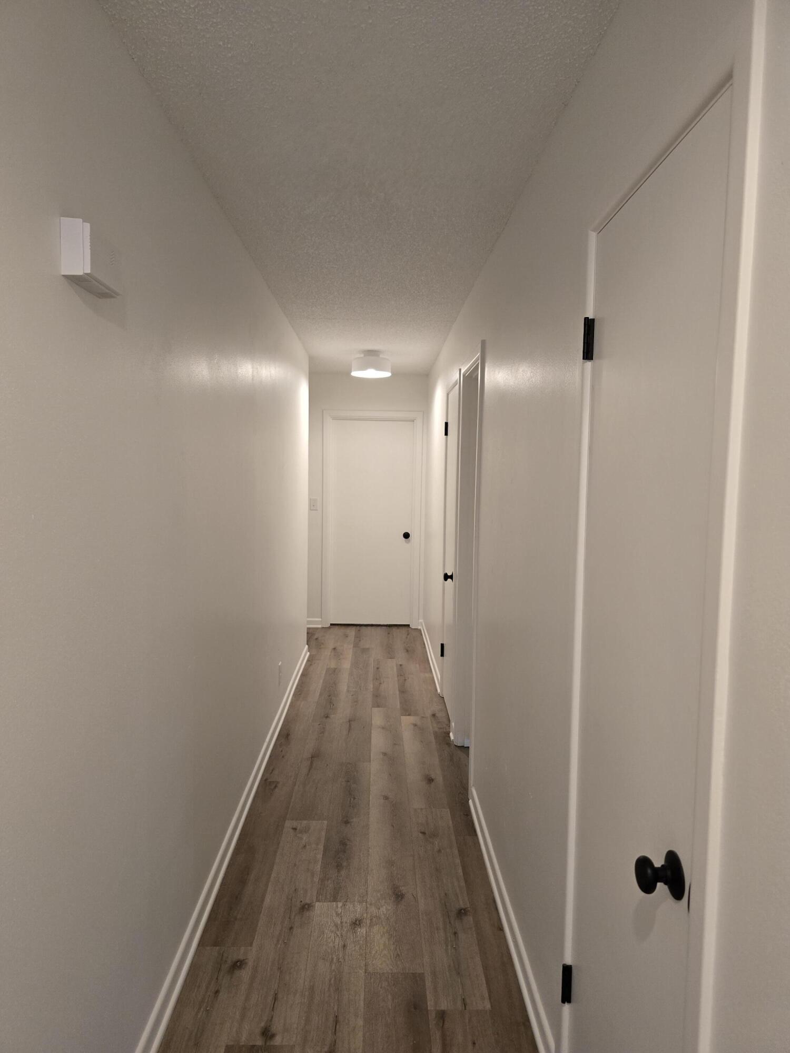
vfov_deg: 73.9
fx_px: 700
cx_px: 395
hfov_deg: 58.9
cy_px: 526
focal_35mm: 23
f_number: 1.7
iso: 640
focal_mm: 6.3
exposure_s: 1/120
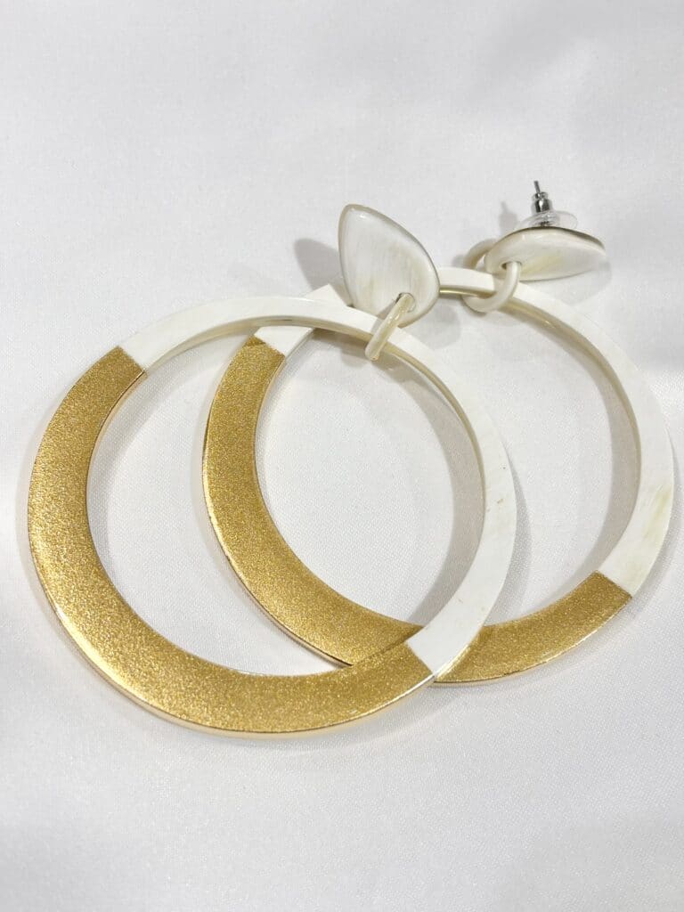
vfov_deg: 36.8
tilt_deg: -52.4
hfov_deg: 28.0
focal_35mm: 52
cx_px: 342
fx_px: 1370
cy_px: 456
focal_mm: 5.96
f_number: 1.6
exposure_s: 1/292
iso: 32
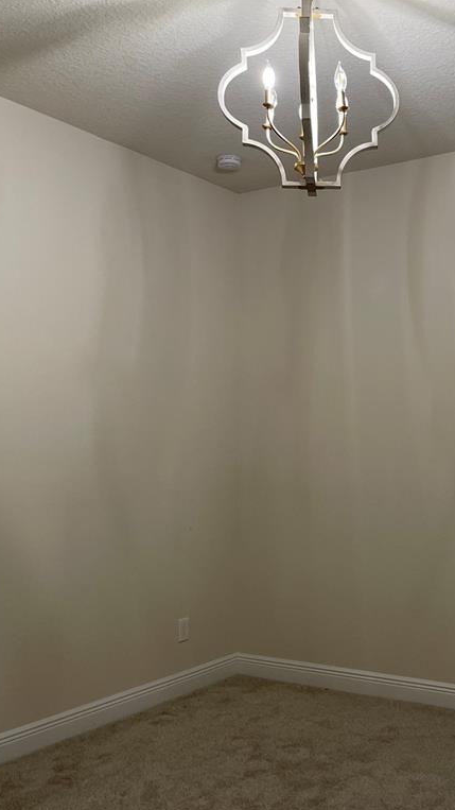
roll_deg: -0.1
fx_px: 815
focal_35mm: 38
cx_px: 412
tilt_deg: +1.8
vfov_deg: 52.8
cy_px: 406
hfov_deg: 29.8
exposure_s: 1/120
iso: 80
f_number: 1.6
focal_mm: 5.1
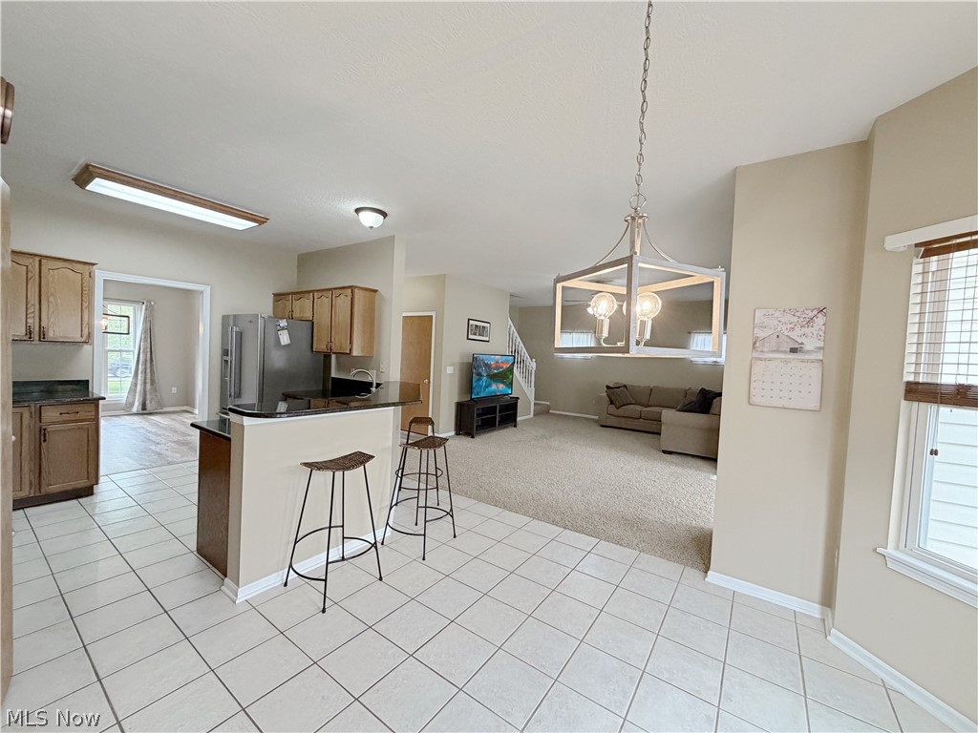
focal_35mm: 14
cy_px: 366
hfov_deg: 102.1
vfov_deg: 85.7
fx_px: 396
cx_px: 489
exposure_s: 1/120
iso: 250
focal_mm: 2.22
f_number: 2.2
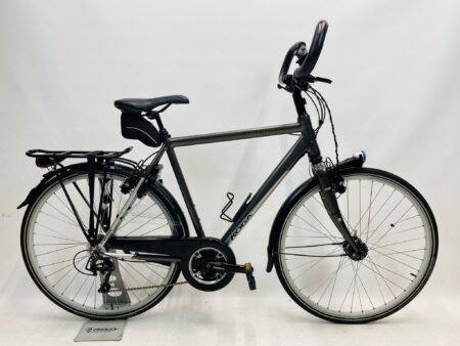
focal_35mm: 26
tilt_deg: -7.9
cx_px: 230
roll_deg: +0.1
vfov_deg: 53.1
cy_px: 173
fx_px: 346
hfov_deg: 67.3
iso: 50
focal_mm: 4.25
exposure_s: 1/100
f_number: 1.8
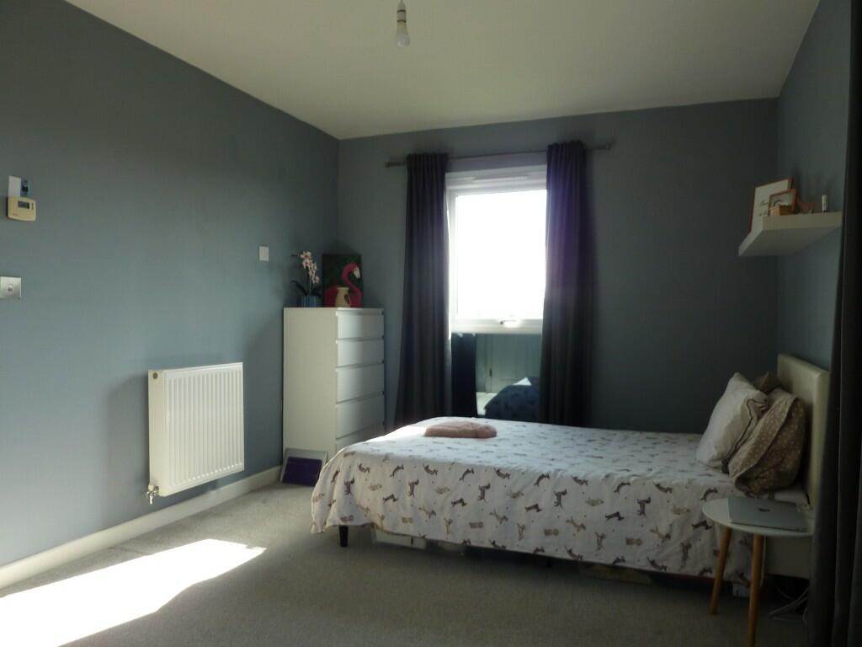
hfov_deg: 69.4
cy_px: 324
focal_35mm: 25
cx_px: 431
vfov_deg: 54.9
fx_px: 623
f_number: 3.3
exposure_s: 1/50
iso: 80
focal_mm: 4.1
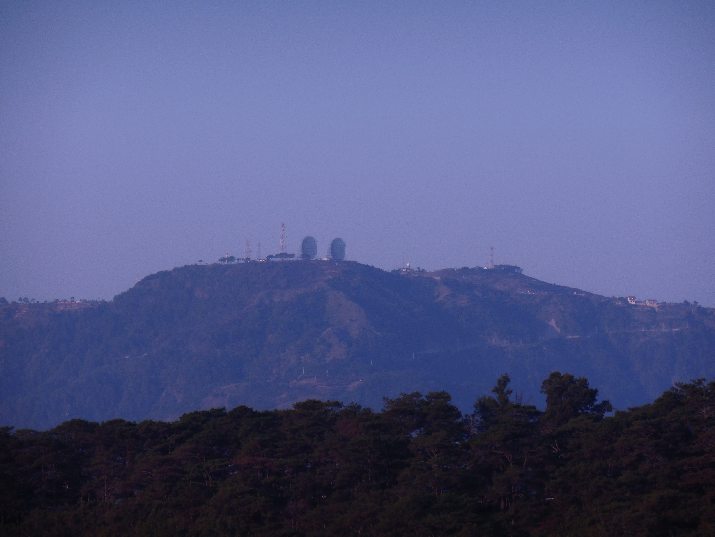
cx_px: 358
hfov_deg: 7.7
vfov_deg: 5.8
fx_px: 5308
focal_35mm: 257
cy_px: 268
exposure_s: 1/320
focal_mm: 45.9
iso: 125
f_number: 6.1
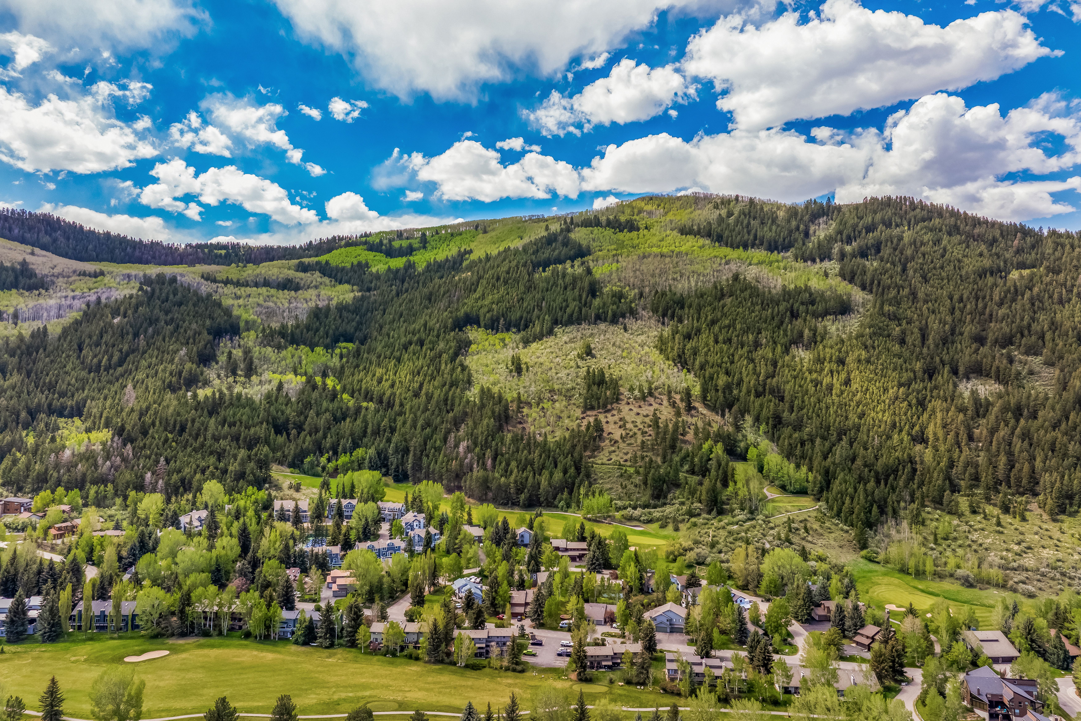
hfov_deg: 78.6
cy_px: 360
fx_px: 661
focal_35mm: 22
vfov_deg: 57.2
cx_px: 540
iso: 800
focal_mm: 22
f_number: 9
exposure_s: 1
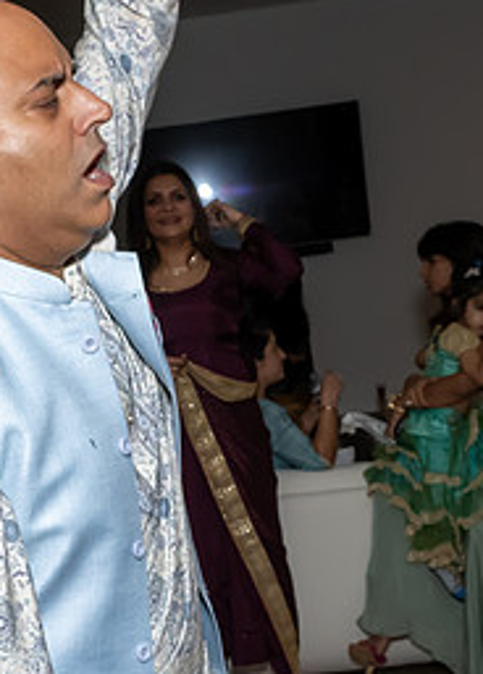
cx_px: 113
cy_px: 442
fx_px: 1381
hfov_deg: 19.7
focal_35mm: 72
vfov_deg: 27.3
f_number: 7.1
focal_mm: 17
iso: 1000
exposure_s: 1/250
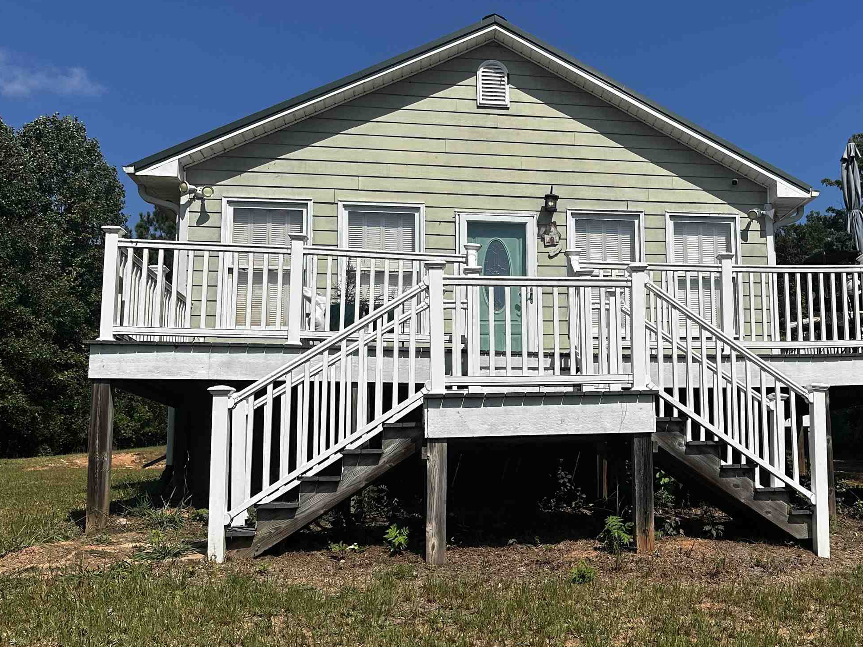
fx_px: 947
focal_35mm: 38
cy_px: 365
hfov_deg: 47.6
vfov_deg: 37.7
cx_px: 621
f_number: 1.78
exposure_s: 1/8929
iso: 80
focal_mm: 6.86
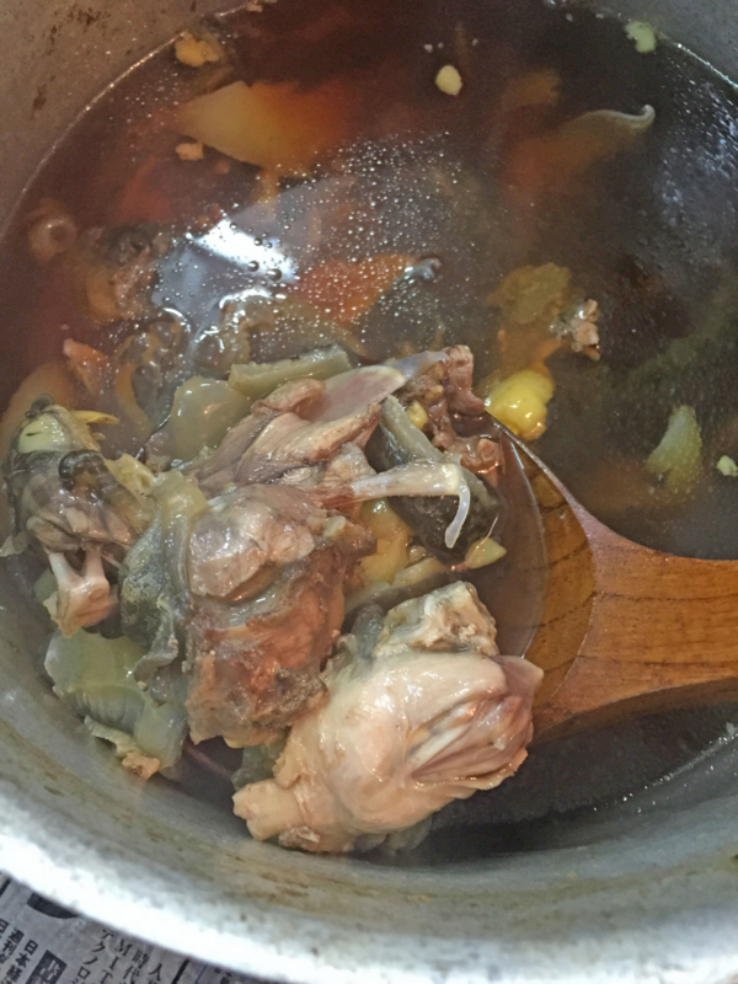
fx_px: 824
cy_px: 492
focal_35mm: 29
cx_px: 369
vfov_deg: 61.7
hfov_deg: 48.2
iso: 250
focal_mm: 4.15
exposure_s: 1/24
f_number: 2.2
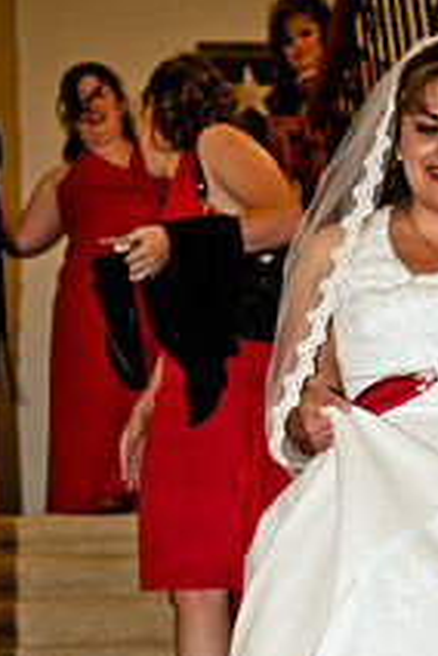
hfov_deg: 14.4
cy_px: 533
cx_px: 295
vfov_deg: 21.2
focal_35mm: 95
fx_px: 1734
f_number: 2.8
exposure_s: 1/80
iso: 400
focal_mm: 30
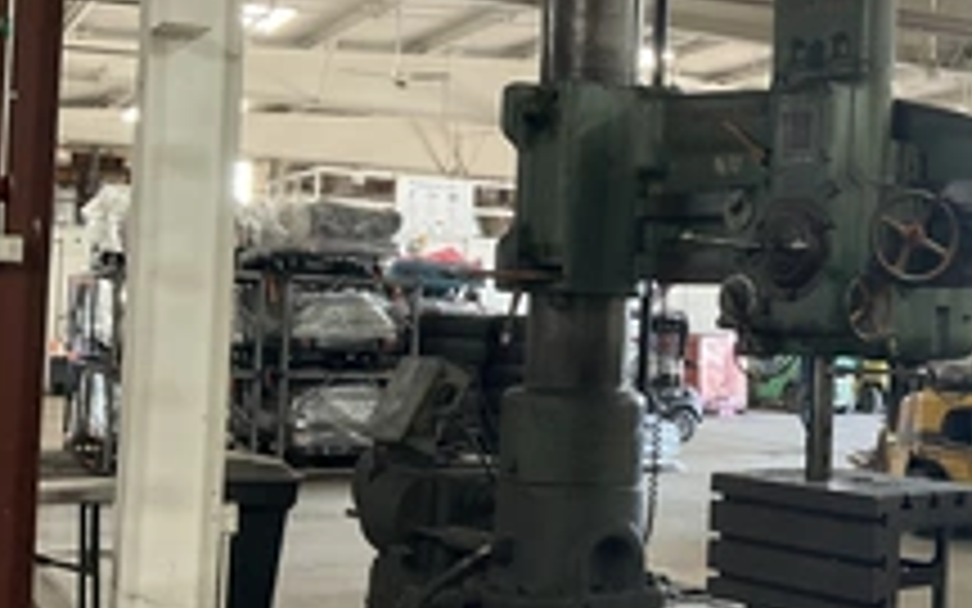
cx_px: 788
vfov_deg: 22.7
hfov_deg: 34.5
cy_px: 279
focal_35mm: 57
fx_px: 1510
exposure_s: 1/60
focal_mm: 3
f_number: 1.8
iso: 160
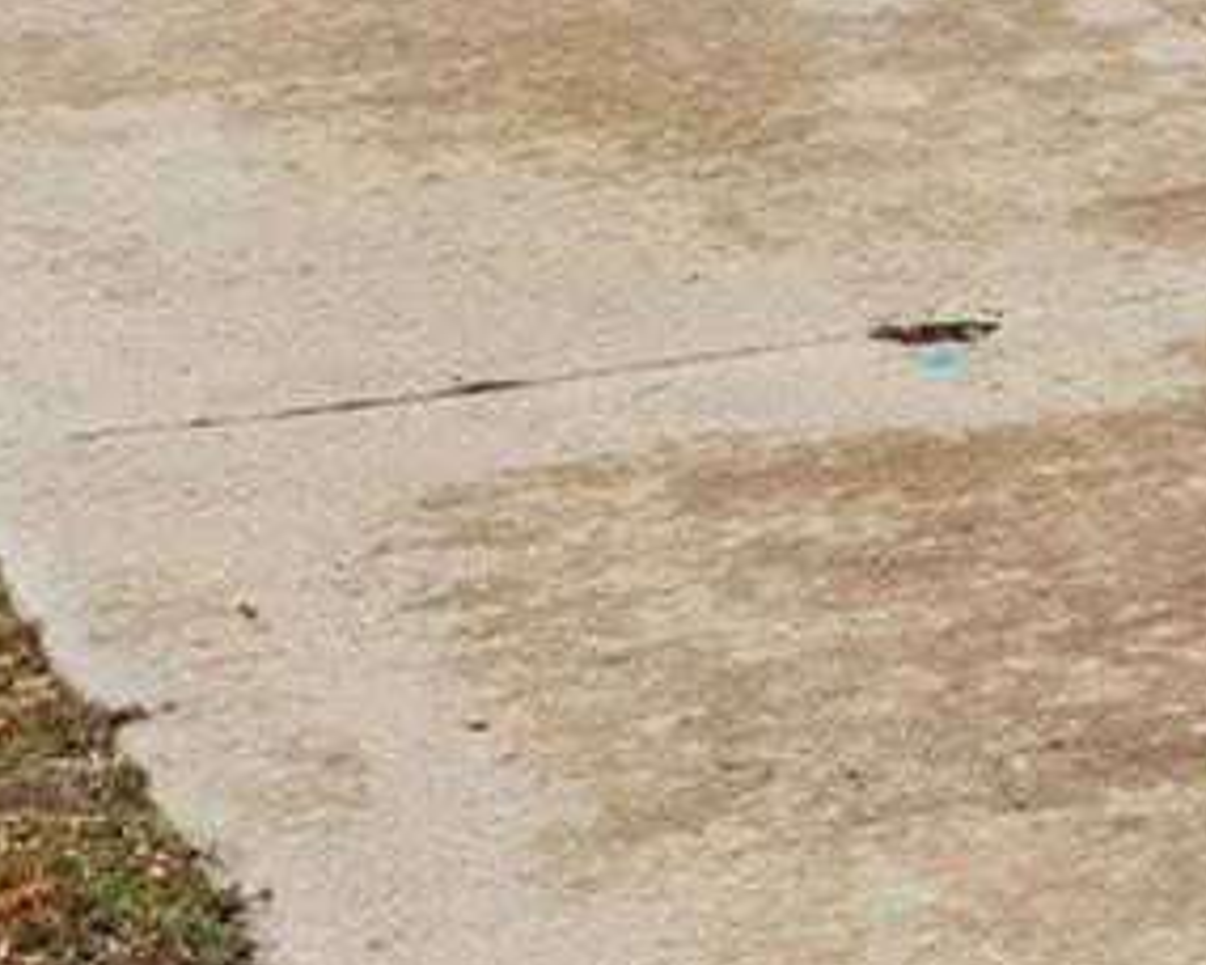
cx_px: 1985
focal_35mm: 154
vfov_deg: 9.2
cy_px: -1155
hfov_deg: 11.8
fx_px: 5508
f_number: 10
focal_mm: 19.5
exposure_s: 1/2000
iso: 640
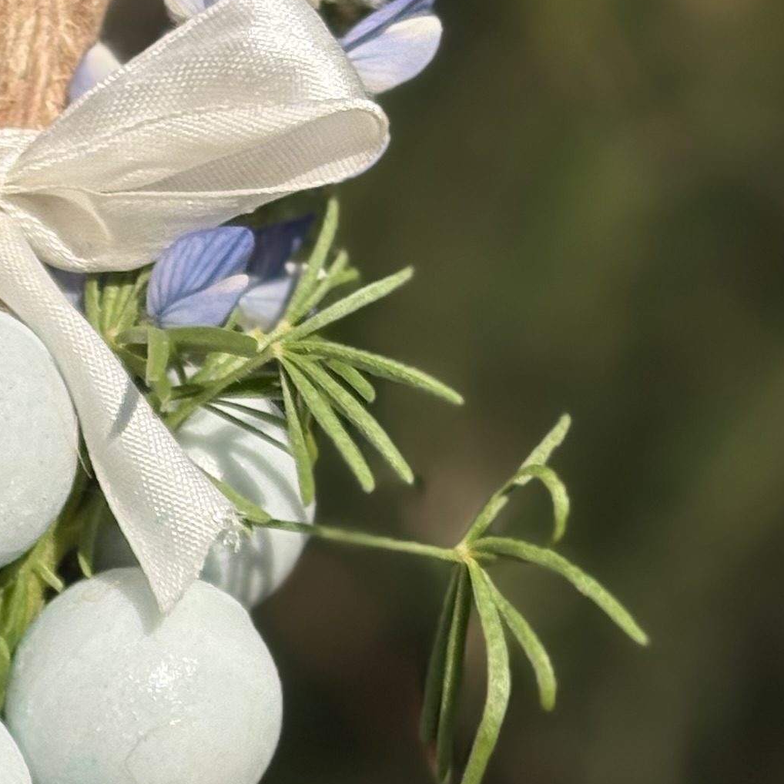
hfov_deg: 9.5
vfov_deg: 9.5
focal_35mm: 182
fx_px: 4664
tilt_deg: -1.4
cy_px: 876
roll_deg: -1.8
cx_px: -96
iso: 25
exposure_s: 1/4975
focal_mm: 5.96
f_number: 1.6
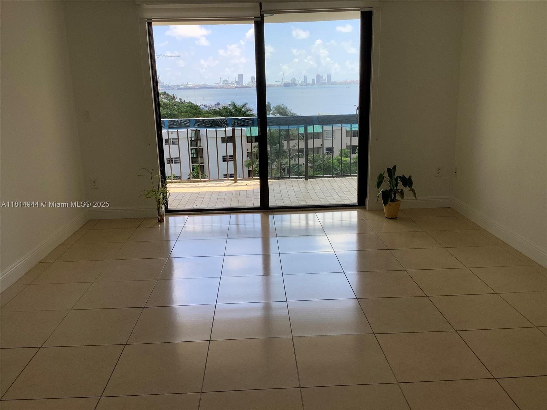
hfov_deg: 58.4
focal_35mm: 31
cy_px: 205
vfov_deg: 45.4
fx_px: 490
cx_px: 274
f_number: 2.4
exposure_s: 1/317
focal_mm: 3.3
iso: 25
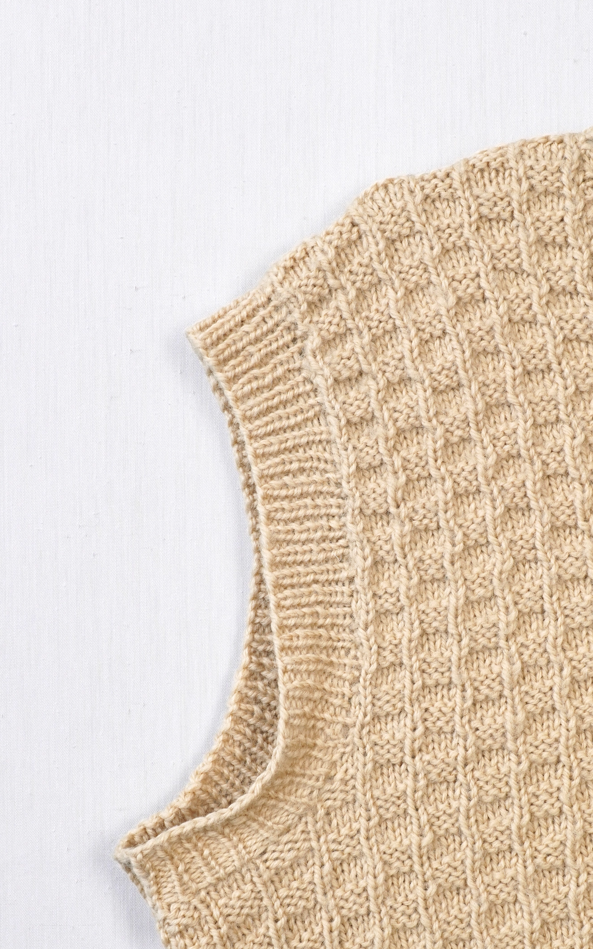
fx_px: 1733
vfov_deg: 30.5
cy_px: 611
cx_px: 410
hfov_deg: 19.3
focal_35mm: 67
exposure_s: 1/50
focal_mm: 32
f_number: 7.1
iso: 320
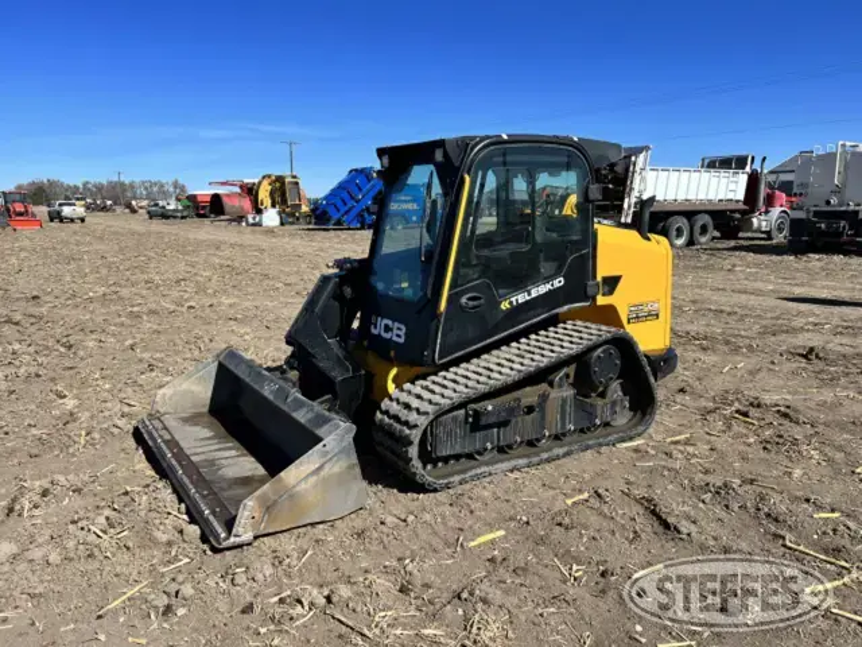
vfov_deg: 53.1
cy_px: 324
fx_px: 647
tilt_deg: -11.7
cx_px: 431
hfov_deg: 67.3
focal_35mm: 26
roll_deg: +0.9
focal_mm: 5.7
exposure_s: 1/4444
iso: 50
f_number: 1.5
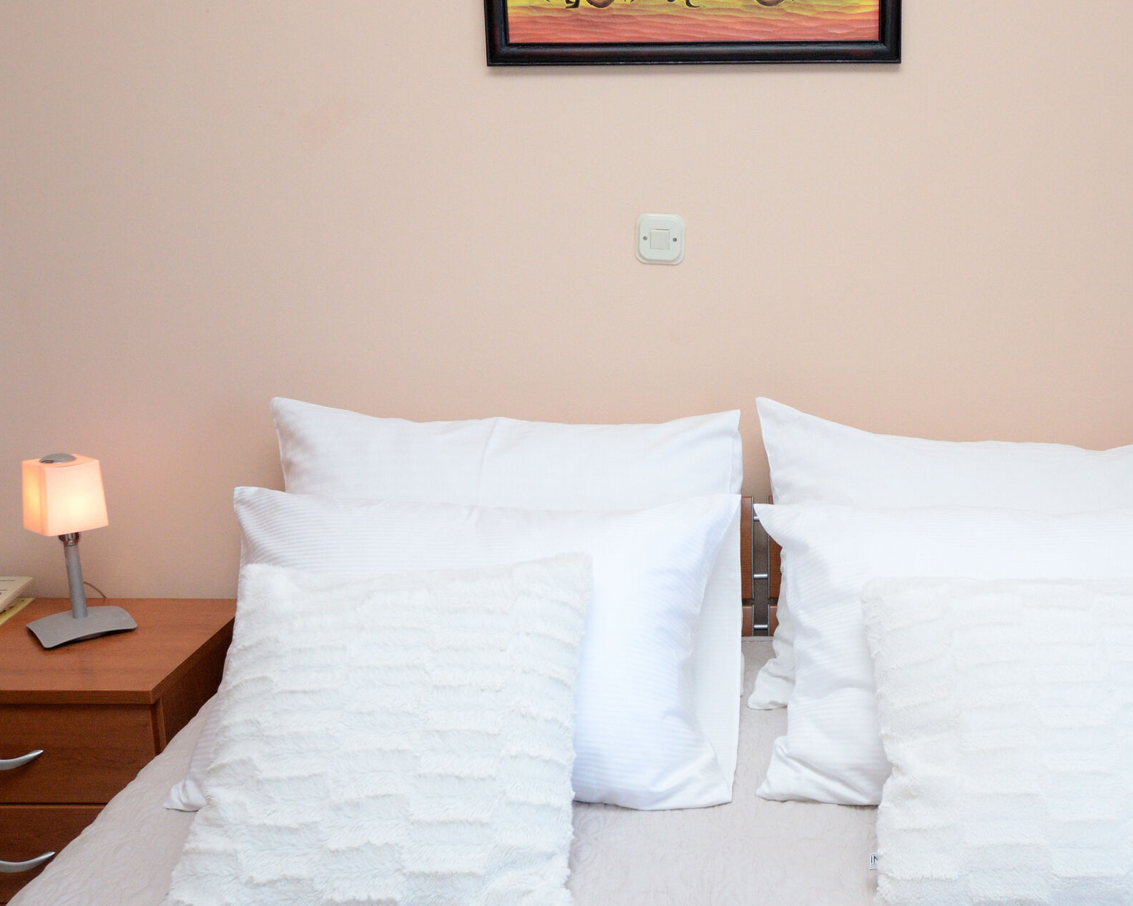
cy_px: 450
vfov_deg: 42.2
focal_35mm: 35
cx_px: 769
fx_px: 1174
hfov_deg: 50.5
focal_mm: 14
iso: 1600
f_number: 7.1
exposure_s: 1/200
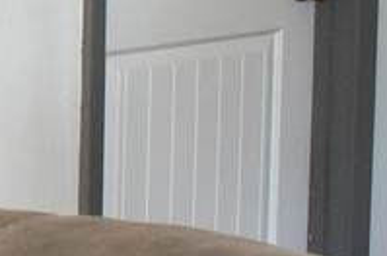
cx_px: -564
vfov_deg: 7.7
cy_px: -121
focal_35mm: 174
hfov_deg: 10.2
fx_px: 1867
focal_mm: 18
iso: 1000
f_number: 4.5
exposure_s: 1/60
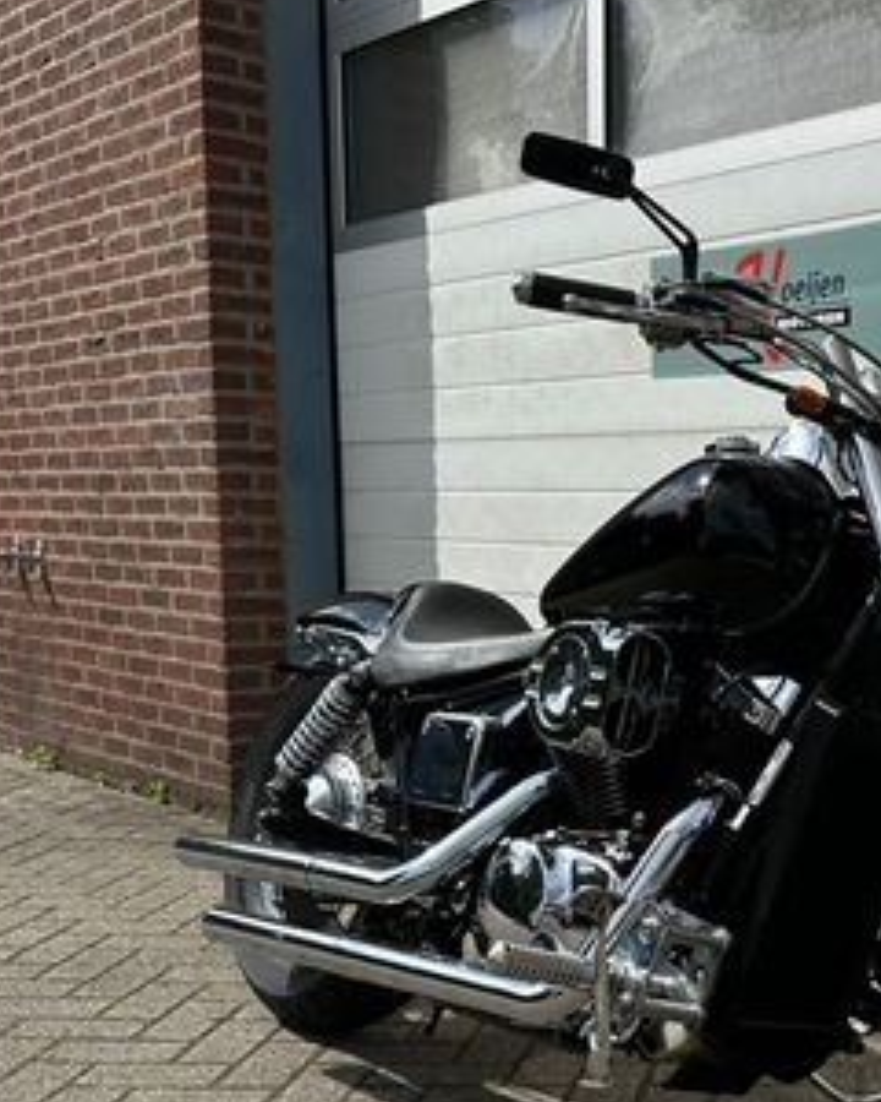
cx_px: 892
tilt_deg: -9.0
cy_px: 764
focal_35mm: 50
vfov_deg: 36.8
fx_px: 1630
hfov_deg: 28.3
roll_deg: -0.7
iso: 80
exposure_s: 1/7042
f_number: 1.78
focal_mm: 6.86
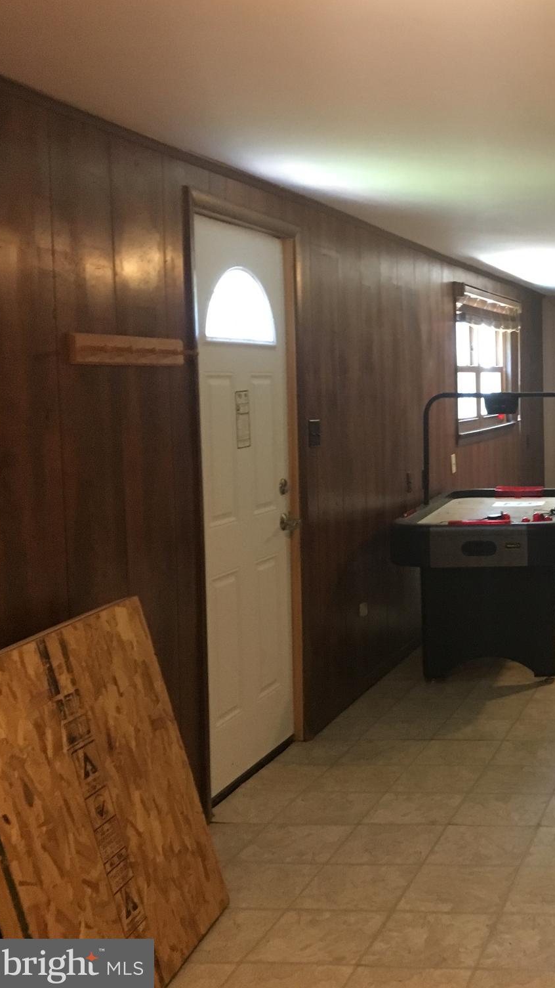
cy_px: 488
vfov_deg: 47.4
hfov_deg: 25.0
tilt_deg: -4.4
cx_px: 662
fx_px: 1126
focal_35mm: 43
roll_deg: -0.2
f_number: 2.2
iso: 200
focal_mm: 4.15
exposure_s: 1/17
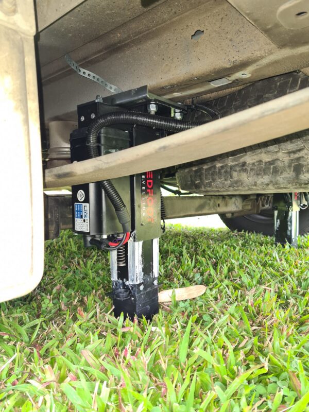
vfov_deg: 67.3
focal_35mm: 26
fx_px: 309
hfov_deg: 53.1
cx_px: 154
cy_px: 206
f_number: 1.8
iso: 200
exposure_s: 1/33
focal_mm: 5.4
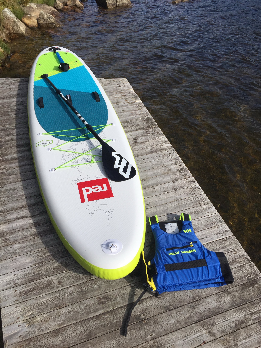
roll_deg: +0.2
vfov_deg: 61.7
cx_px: 130
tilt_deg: -39.6
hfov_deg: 48.2
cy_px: 174
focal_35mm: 29
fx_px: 292
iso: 32
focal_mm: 4.15
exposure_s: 1/3300
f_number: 2.2
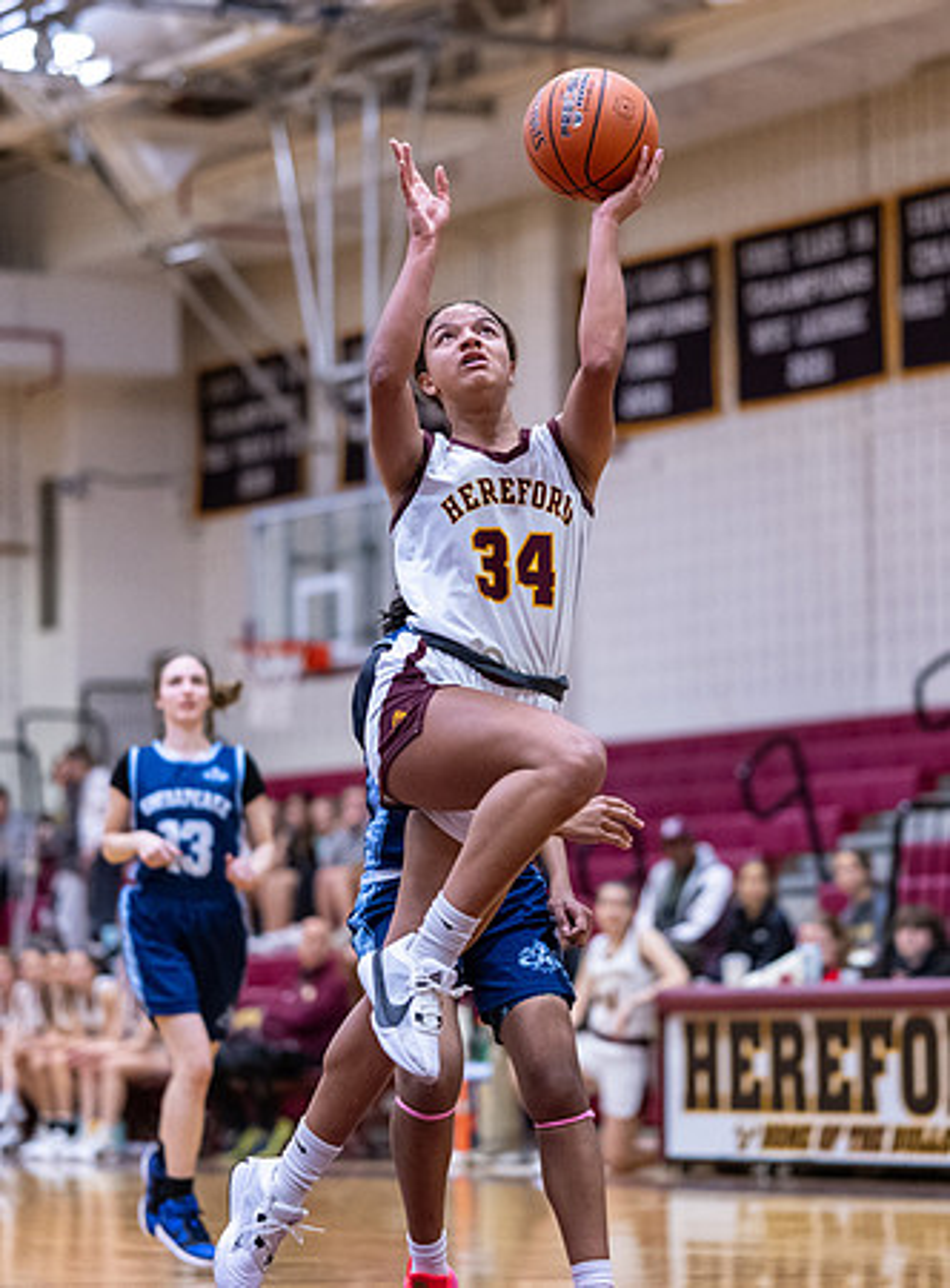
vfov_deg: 14.6
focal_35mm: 136
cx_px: 562
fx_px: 5032
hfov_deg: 10.8
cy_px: 577
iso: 2800
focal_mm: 85
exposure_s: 1/1250
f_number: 1.8
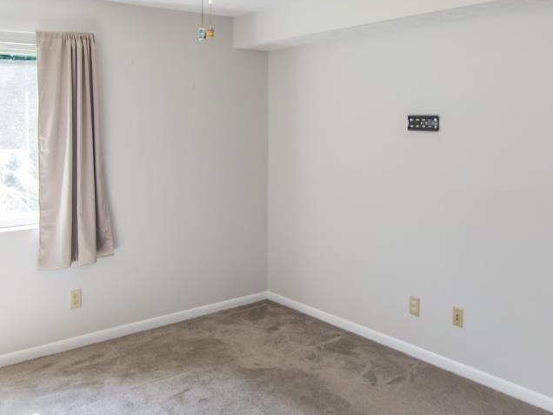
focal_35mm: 34
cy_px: 131
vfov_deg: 41.1
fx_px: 543
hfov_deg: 54.0
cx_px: 276
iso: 200
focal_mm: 10
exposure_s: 1/60
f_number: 4
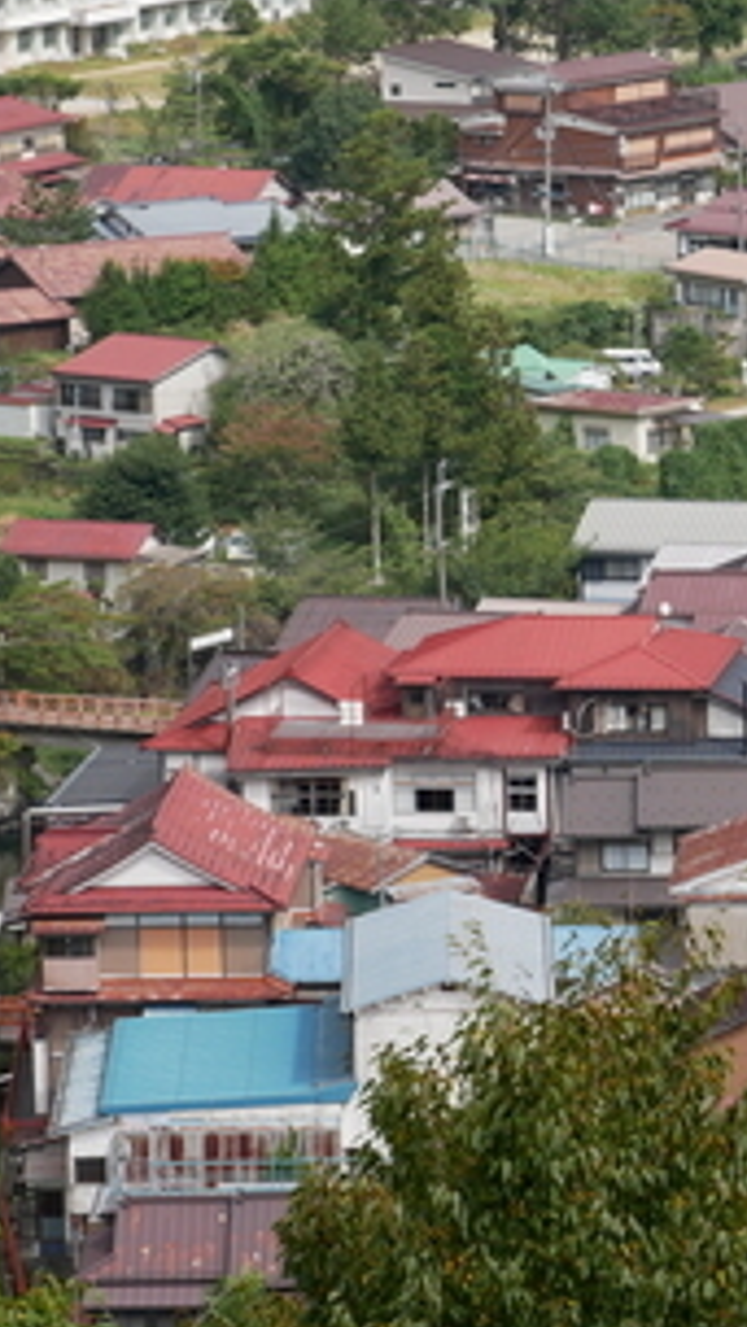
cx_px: 1162
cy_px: 548
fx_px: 9085
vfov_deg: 8.4
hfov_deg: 4.7
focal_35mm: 258
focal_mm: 60
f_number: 7.1
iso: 200
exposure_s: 1/400
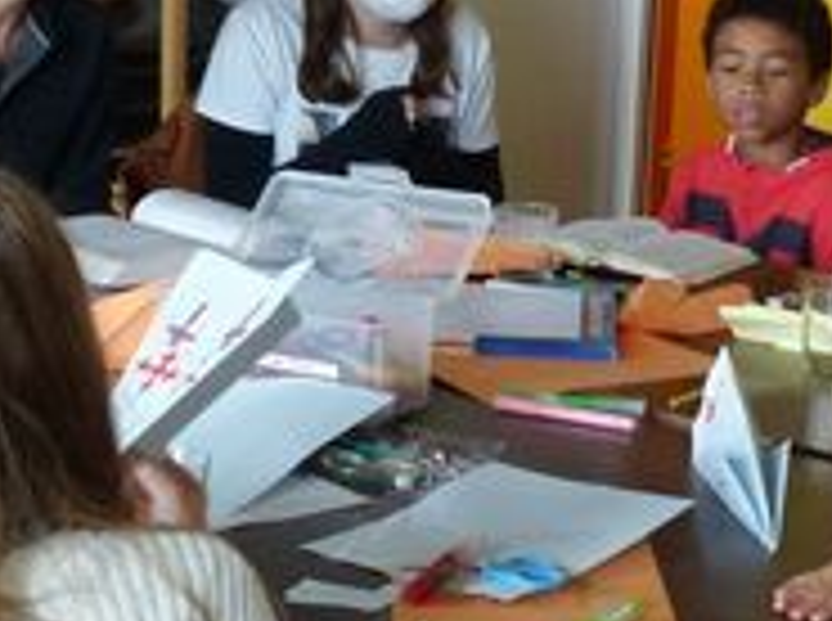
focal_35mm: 110
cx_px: 364
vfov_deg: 13.4
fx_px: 2639
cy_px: 322
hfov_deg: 17.9
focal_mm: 6.3
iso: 400
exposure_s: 1/50
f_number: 2.8
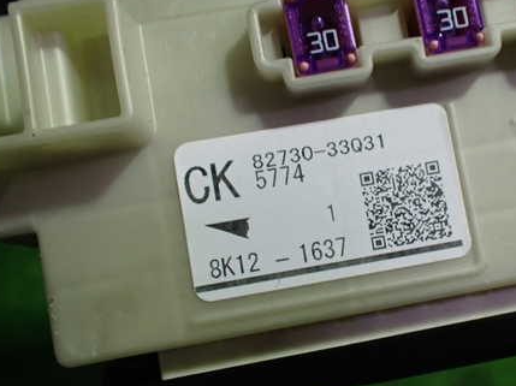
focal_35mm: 42
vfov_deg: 34.2
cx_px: 345
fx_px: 626
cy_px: 225
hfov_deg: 44.2
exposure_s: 1/125
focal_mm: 5.4
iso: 250
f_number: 2.3
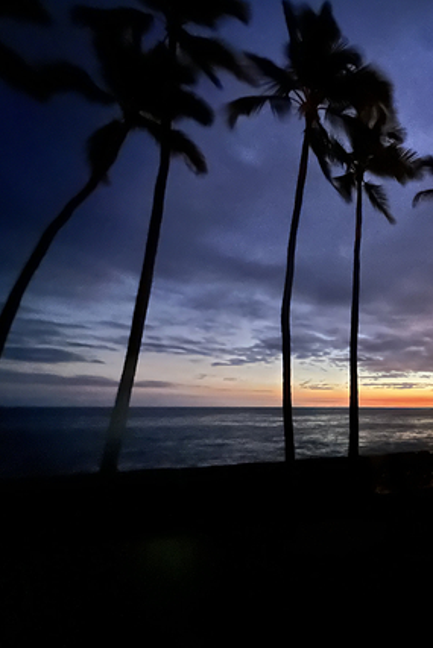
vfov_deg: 86.9
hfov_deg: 55.7
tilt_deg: +12.9
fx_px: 342
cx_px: 392
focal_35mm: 19
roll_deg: +0.0
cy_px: 317
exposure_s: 1/4
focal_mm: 1.57
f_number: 1.8
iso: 2500
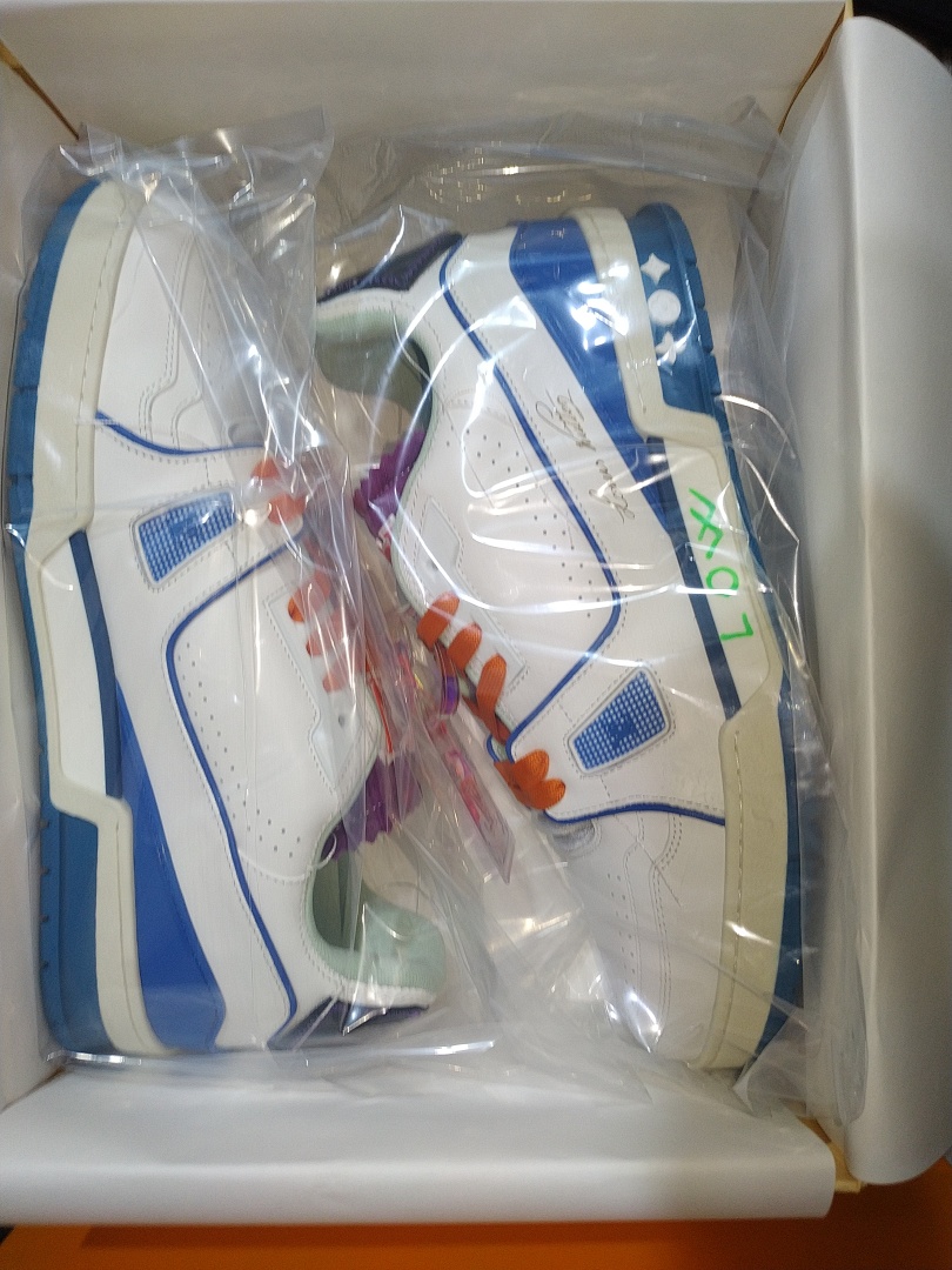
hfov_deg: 56.8
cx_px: 476
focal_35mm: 24
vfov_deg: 71.6
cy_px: 635
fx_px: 880
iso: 125
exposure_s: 1/25
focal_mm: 3.94
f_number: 1.9
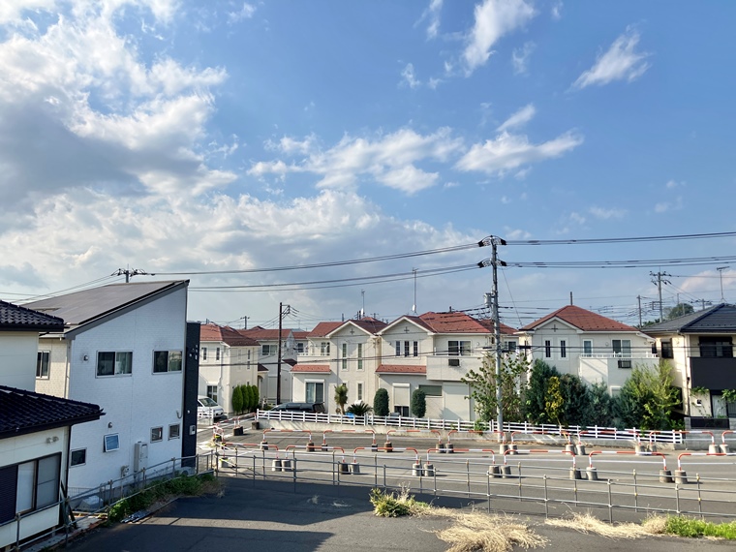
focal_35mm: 28
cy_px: 276
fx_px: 595
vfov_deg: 49.7
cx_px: 368
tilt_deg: +6.7
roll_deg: +0.8
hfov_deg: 63.4
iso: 32
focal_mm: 3.99
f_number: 1.8
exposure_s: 1/2857
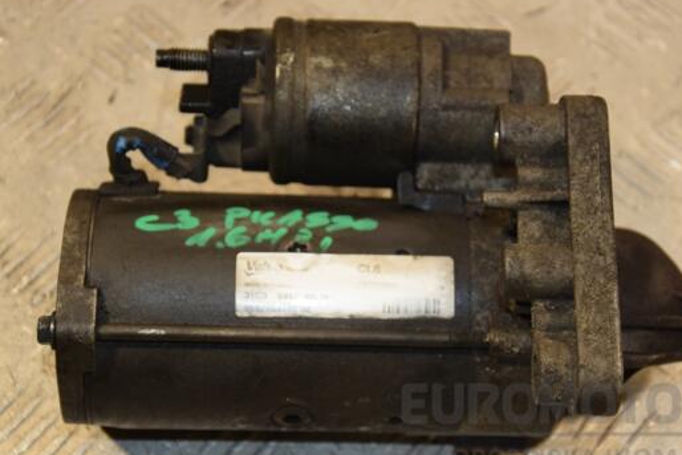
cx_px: 377
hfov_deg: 22.4
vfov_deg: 15.0
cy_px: 227
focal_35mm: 91
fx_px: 1724
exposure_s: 1/160
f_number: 5
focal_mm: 52
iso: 800
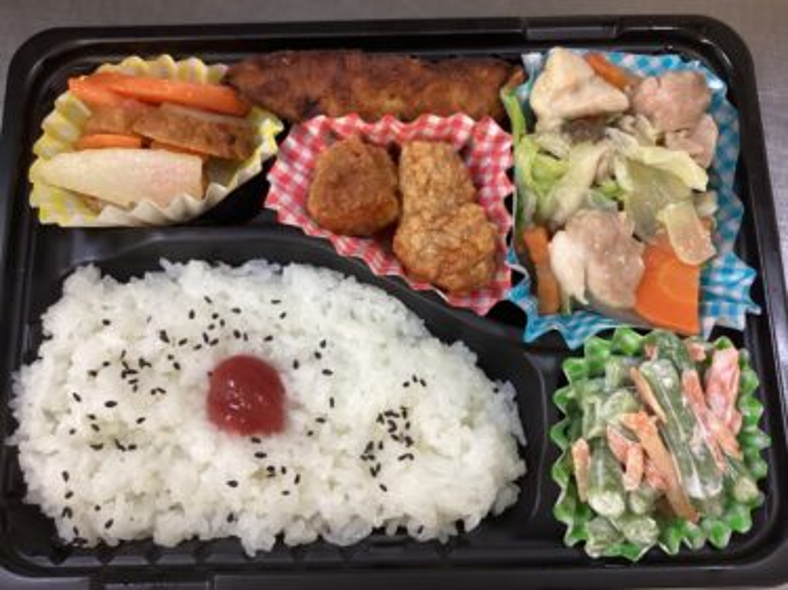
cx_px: 394
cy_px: 295
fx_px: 705
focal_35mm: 31
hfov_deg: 58.4
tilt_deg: -76.6
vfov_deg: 45.4
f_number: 2.4
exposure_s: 1/60
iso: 160
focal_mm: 3.3
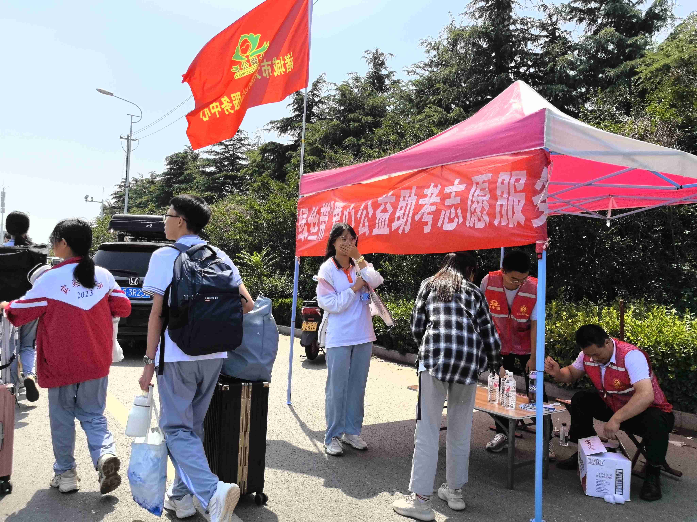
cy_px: 261
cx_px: 348
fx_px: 544
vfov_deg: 51.4
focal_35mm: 27
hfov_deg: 65.3
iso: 50
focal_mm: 5.75
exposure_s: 1/10000
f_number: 1.4
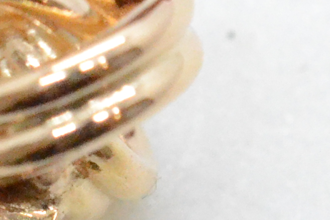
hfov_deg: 4.6
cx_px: -131
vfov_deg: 3.1
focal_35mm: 445
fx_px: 4079
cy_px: 264
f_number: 8
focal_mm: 40
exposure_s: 1/800
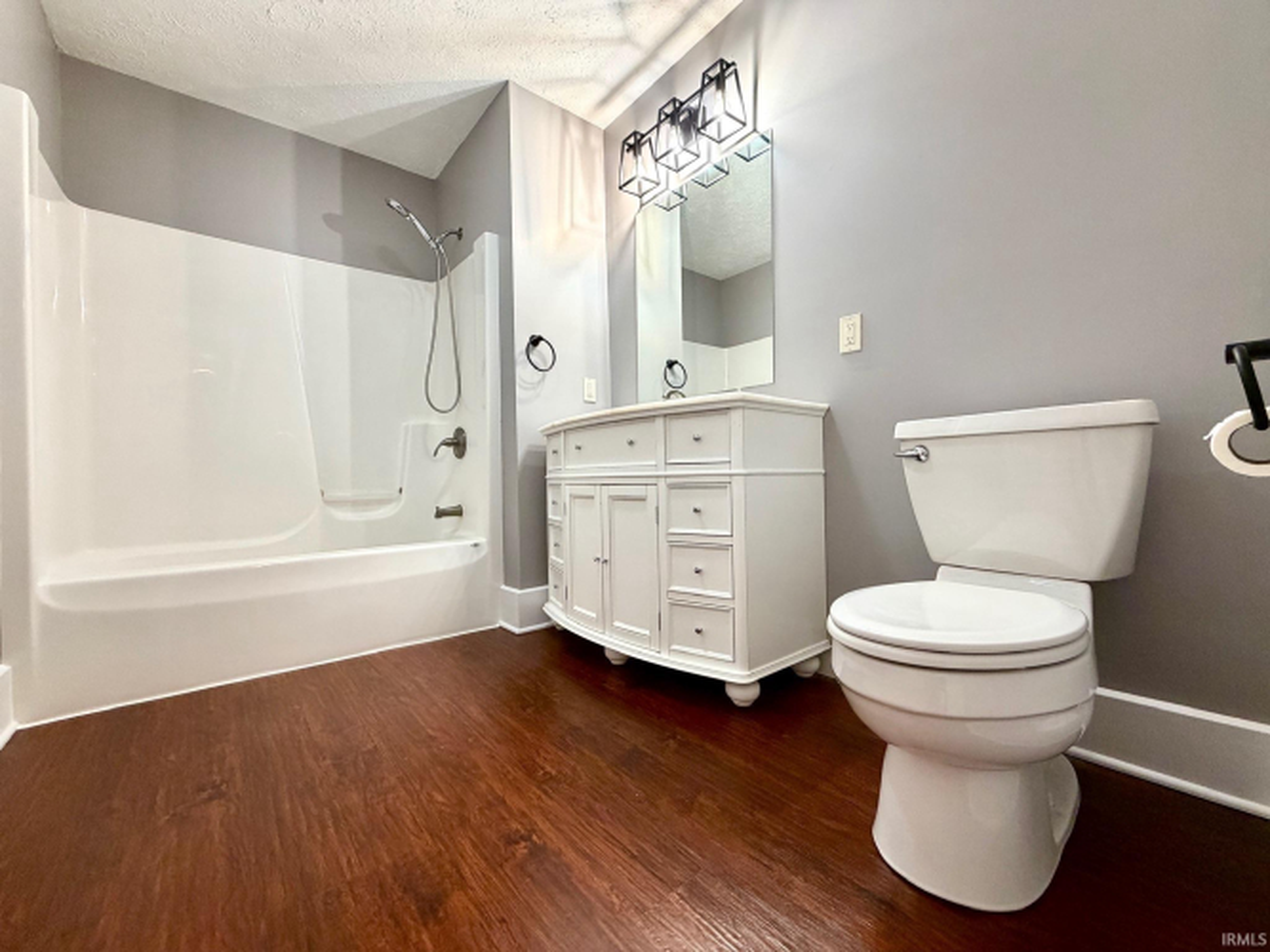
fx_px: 514
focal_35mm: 14
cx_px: 635
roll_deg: +1.5
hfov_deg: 102.1
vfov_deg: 85.7
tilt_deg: +0.4
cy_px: 476
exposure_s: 1/60
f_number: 2.2
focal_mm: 2.22
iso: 250
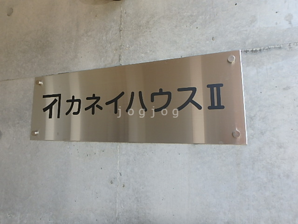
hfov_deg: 79.0
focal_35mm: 21
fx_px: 181
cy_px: 112
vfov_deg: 63.4
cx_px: 149
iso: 125
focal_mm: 3.7
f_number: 3.5
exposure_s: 1/160
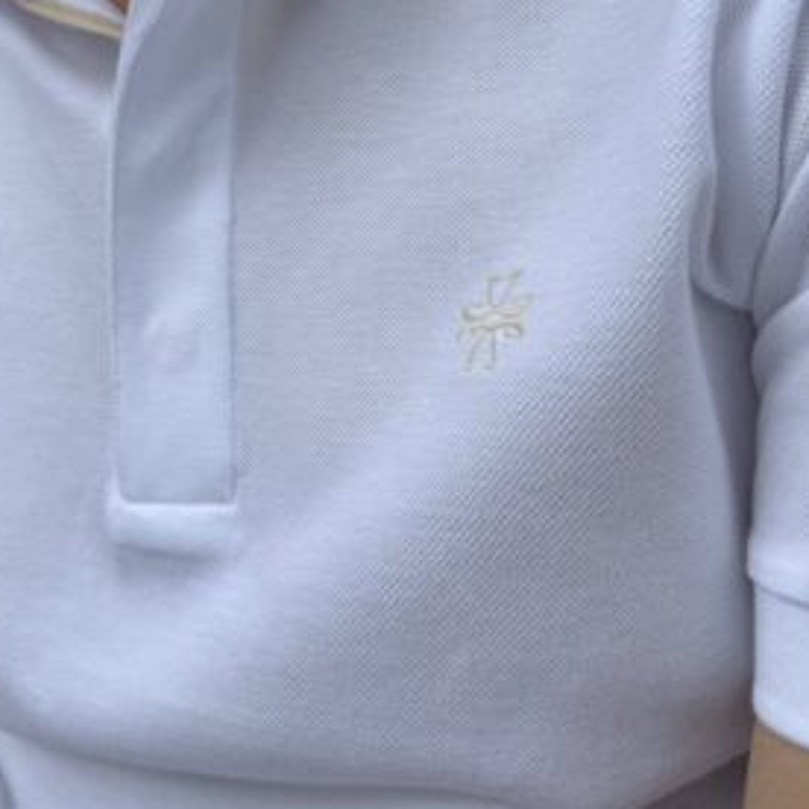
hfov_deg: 43.6
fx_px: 1005
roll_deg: -2.8
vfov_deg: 42.3
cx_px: 312
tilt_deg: +0.6
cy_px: 186
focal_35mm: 38
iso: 80
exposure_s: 1/1524
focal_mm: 6.76
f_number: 1.78
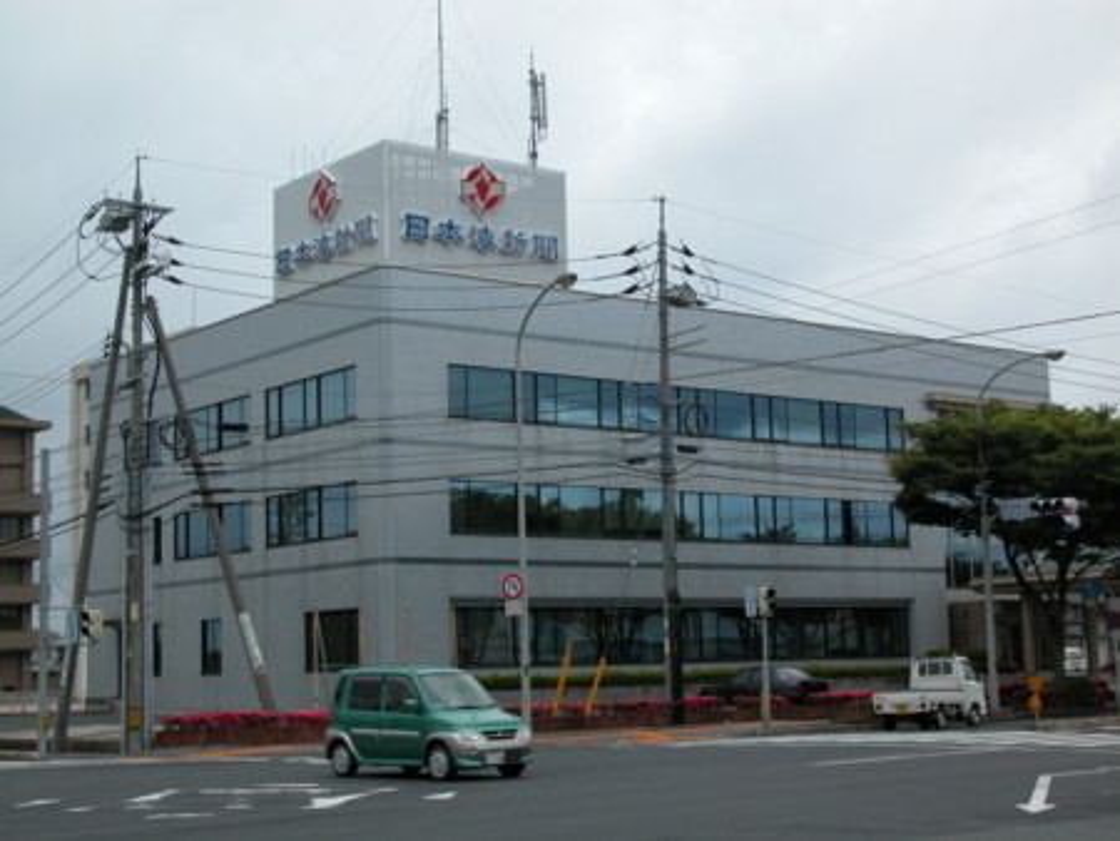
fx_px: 1878
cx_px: 560
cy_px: 420
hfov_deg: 33.2
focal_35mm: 58
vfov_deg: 25.3
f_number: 6.3
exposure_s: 1/285
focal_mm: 14.7
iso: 100
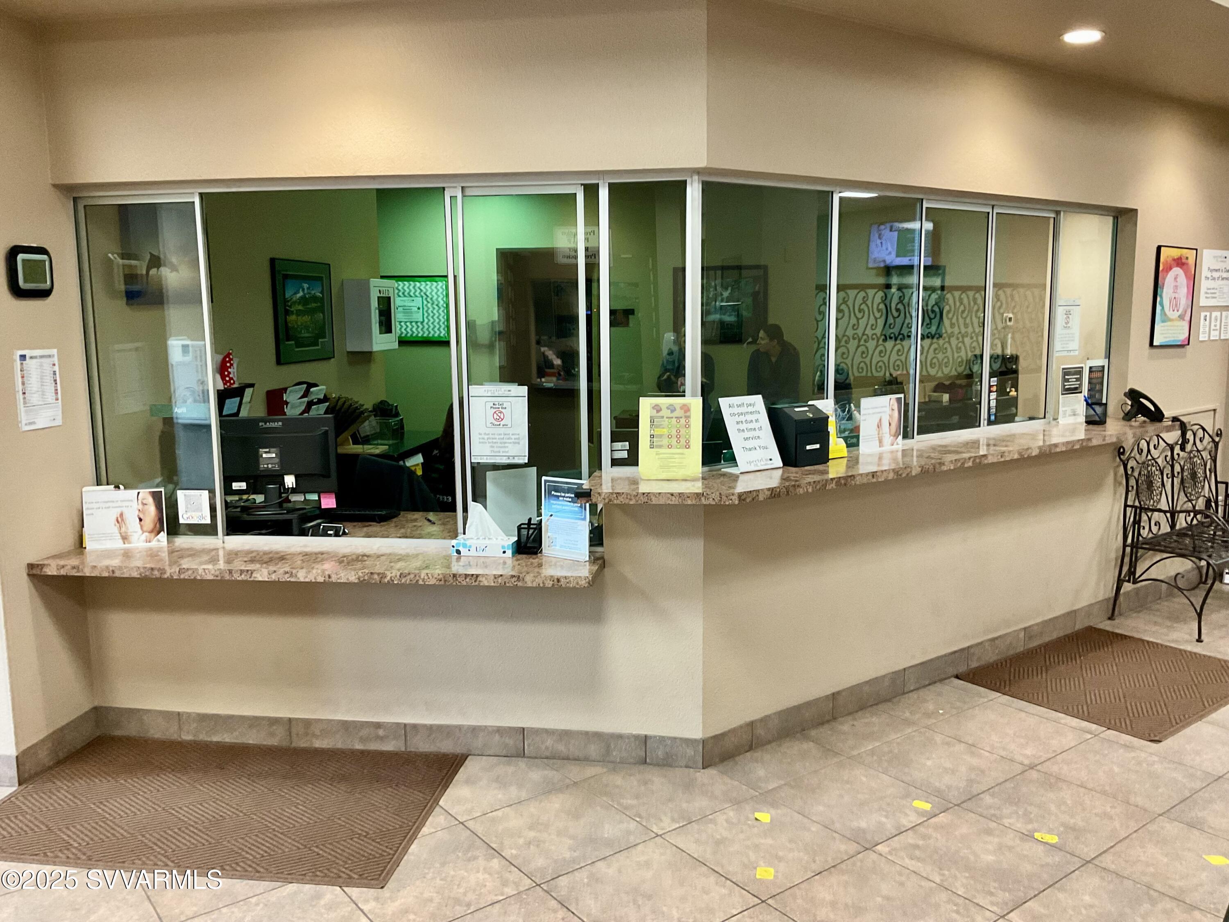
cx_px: 614
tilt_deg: -8.6
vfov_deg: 48.2
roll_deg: +0.5
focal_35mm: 29
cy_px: 461
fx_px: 1030
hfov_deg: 61.7
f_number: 1.8
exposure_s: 1/60
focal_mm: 3
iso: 160
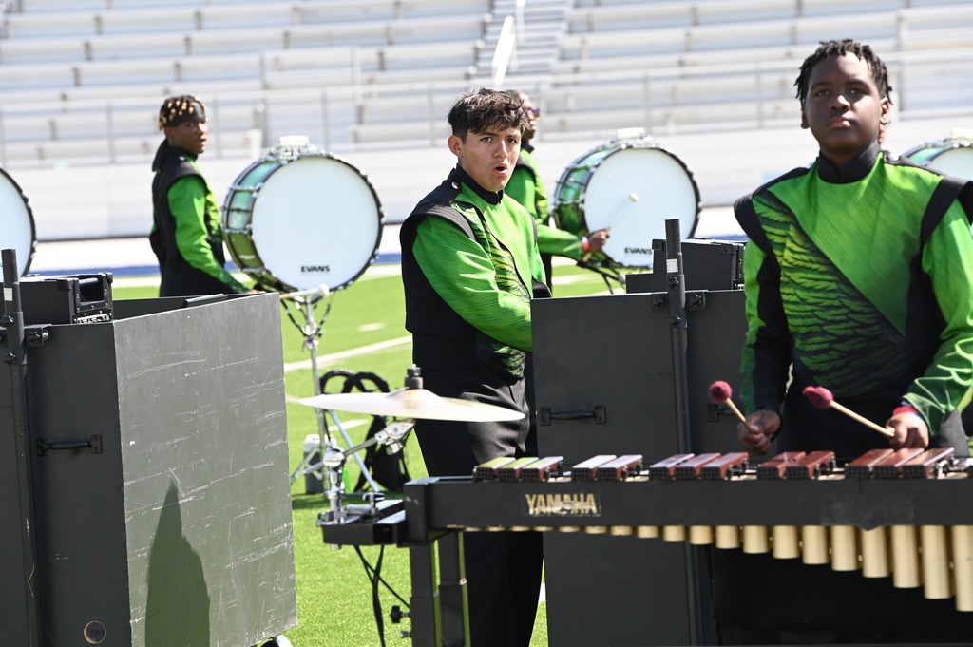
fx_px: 4861
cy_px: 324
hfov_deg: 11.4
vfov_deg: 7.6
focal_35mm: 180
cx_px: 486
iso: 800
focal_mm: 180
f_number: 7.1
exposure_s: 1/800
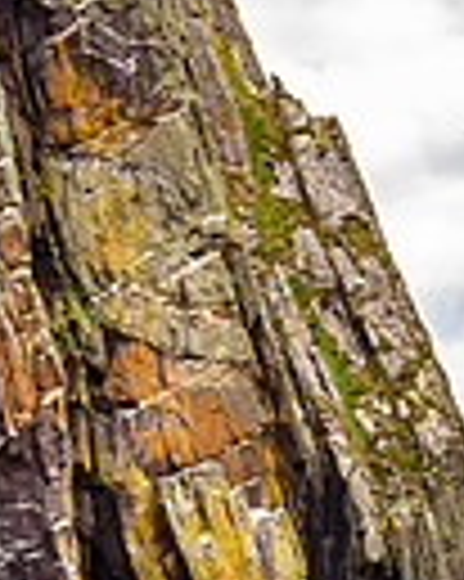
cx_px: -140
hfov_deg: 6.7
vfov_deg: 8.3
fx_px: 3936
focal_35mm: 229
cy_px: 724
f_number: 8
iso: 250
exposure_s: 1/250
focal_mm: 70
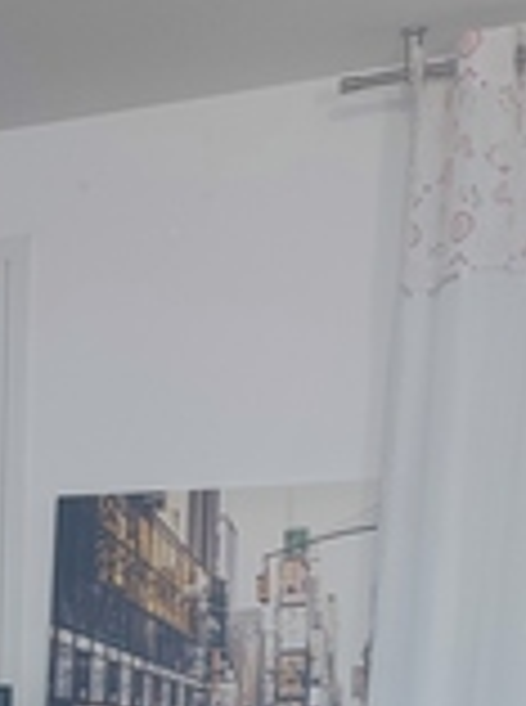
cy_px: 899
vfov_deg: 19.8
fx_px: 1872
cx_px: -423
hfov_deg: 14.2
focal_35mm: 92
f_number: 1.89
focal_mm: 5.89
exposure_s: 1/33
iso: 161
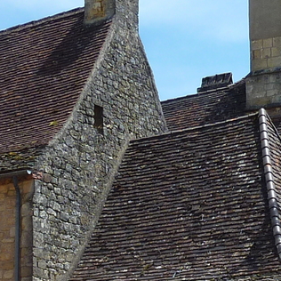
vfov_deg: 15.3
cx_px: 165
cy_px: 265
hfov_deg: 15.5
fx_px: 1029
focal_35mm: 112
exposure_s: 1/500
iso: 80
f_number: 4
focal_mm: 4.1
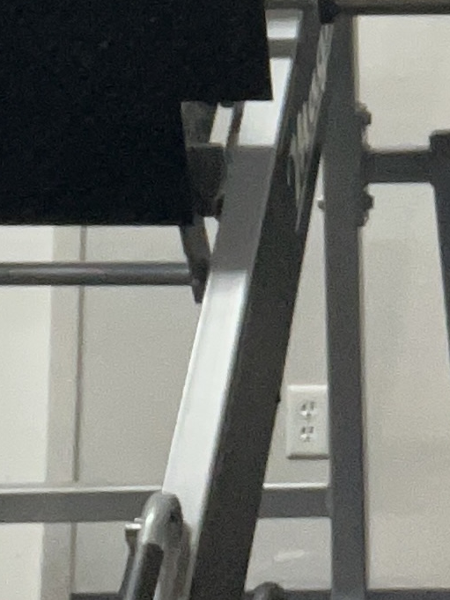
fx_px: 1717
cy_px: 219
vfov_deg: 19.8
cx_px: 526
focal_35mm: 99
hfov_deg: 14.5
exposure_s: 1/40
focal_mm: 2.71
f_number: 2.2
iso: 320
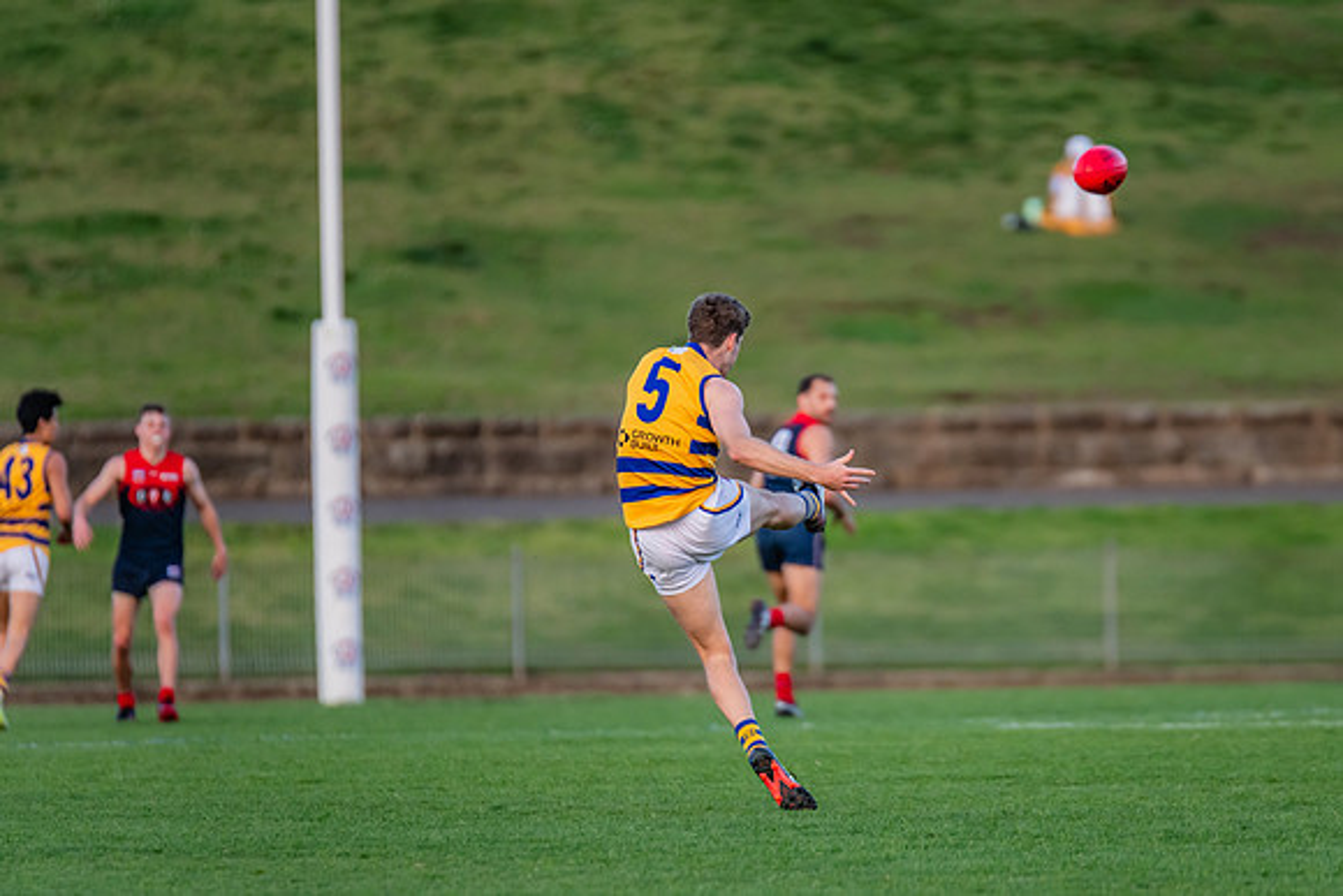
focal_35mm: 512
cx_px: 759
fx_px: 19091
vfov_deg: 2.7
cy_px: 475
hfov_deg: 4.0
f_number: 4
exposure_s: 1/1250
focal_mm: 420
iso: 1250
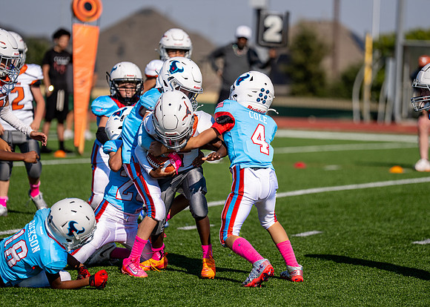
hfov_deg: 9.5
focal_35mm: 211
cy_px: 141
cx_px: 217
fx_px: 2579
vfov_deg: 6.8
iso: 100
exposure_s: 1/3200
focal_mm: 180
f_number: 2.8
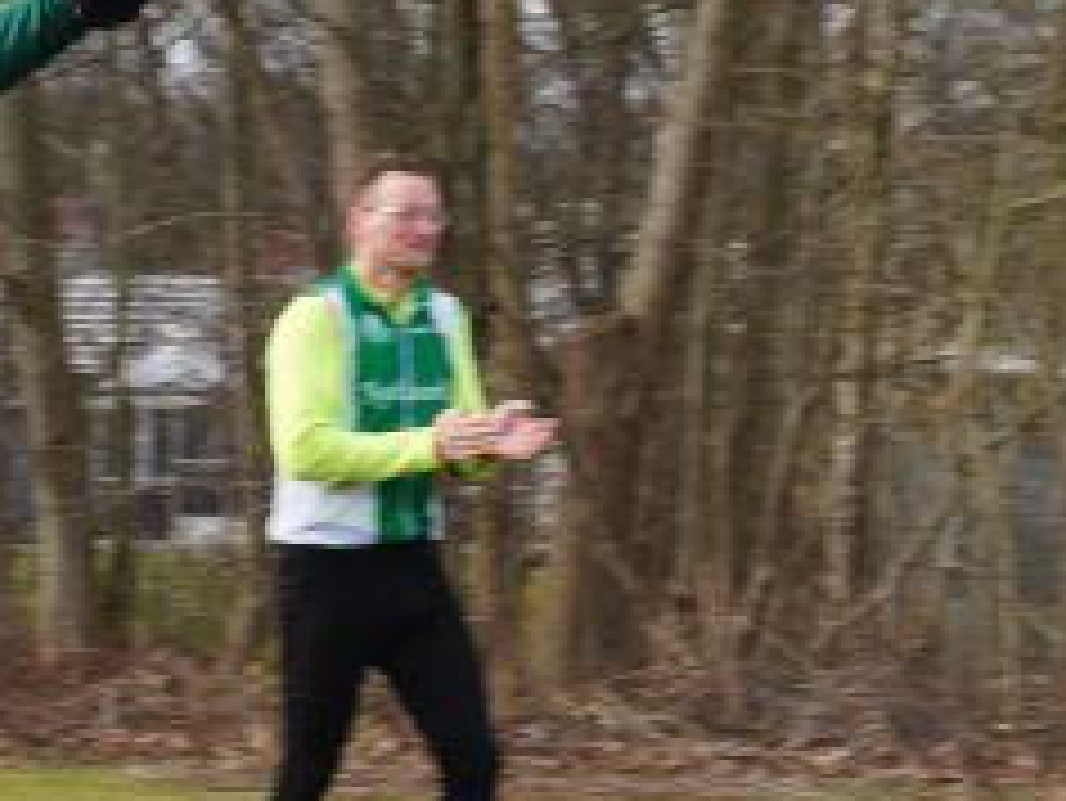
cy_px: 223
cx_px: 0
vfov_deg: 8.9
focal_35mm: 167
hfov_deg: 11.7
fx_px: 5146
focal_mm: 55
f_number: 7.1
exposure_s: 1/125
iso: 100
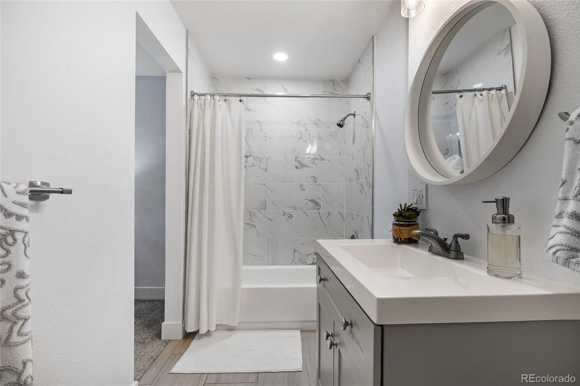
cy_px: 193
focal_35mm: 16
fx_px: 258
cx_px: 290
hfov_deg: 96.7
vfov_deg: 73.7
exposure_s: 1/100
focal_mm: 16
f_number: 8
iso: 200
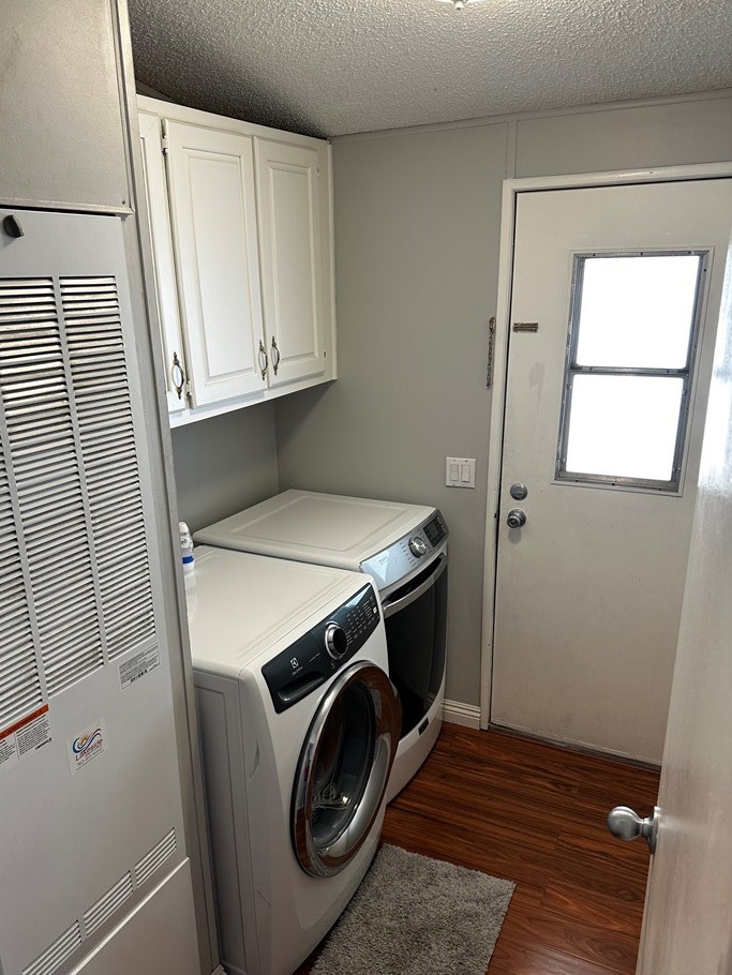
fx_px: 761
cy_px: 528
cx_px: 324
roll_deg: +2.3
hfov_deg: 51.3
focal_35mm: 27
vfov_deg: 65.2
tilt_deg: -17.3
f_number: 1.78
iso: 125
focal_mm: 6.86
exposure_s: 1/120
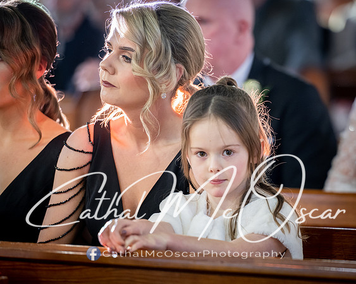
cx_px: 252
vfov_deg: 5.9
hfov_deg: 7.4
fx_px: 2756
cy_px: 151
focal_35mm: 262
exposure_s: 1/100
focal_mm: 195
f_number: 2.8
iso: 1000
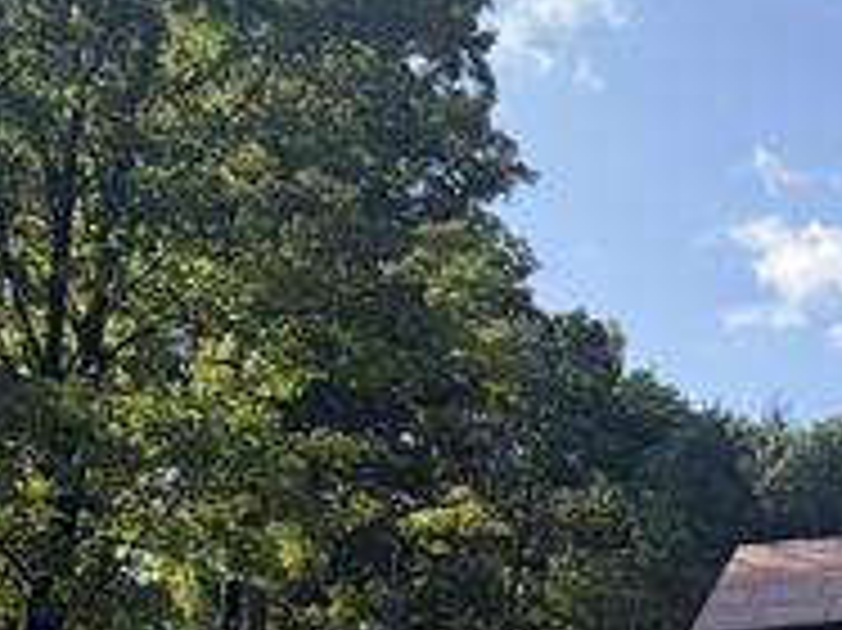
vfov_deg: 22.5
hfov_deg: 28.5
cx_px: 835
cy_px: 526
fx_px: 1556
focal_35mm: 64
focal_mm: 2.22
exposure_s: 1/770
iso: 32
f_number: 2.2
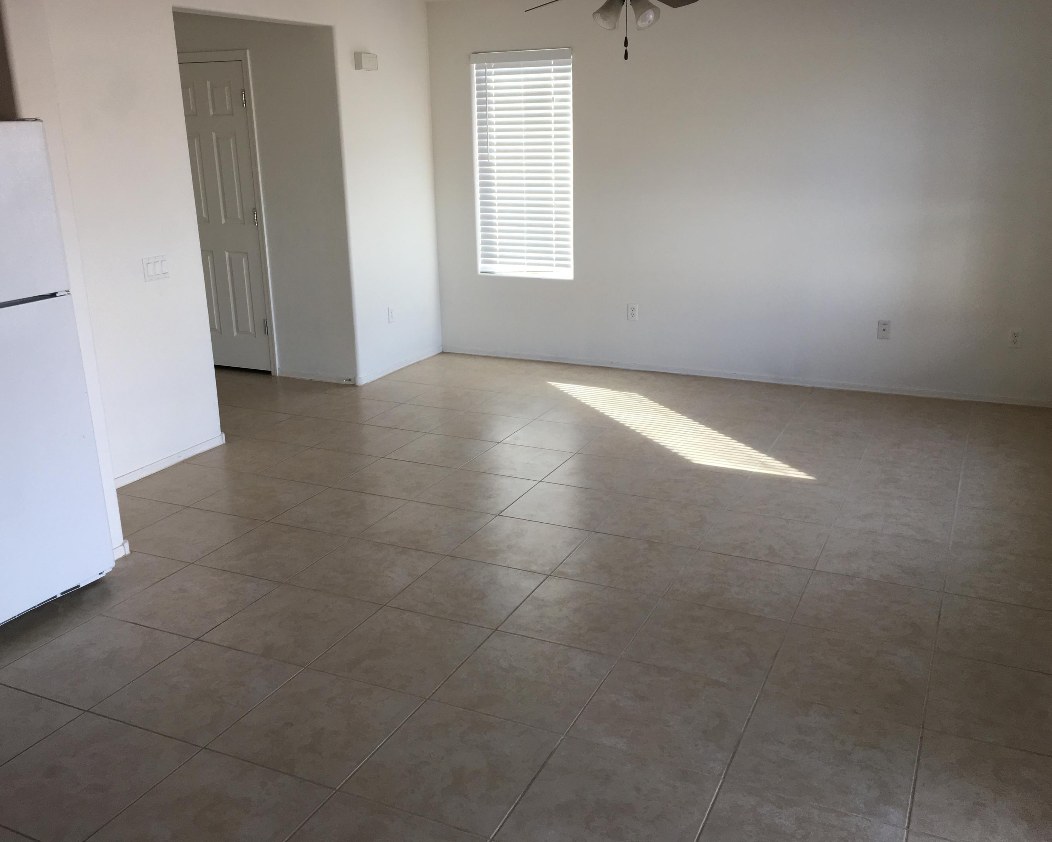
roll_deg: +1.8
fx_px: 965
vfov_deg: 47.1
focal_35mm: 31
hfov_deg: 57.2
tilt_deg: -16.8
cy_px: 413
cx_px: 527
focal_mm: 4.15
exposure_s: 1/120
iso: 40
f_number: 2.2
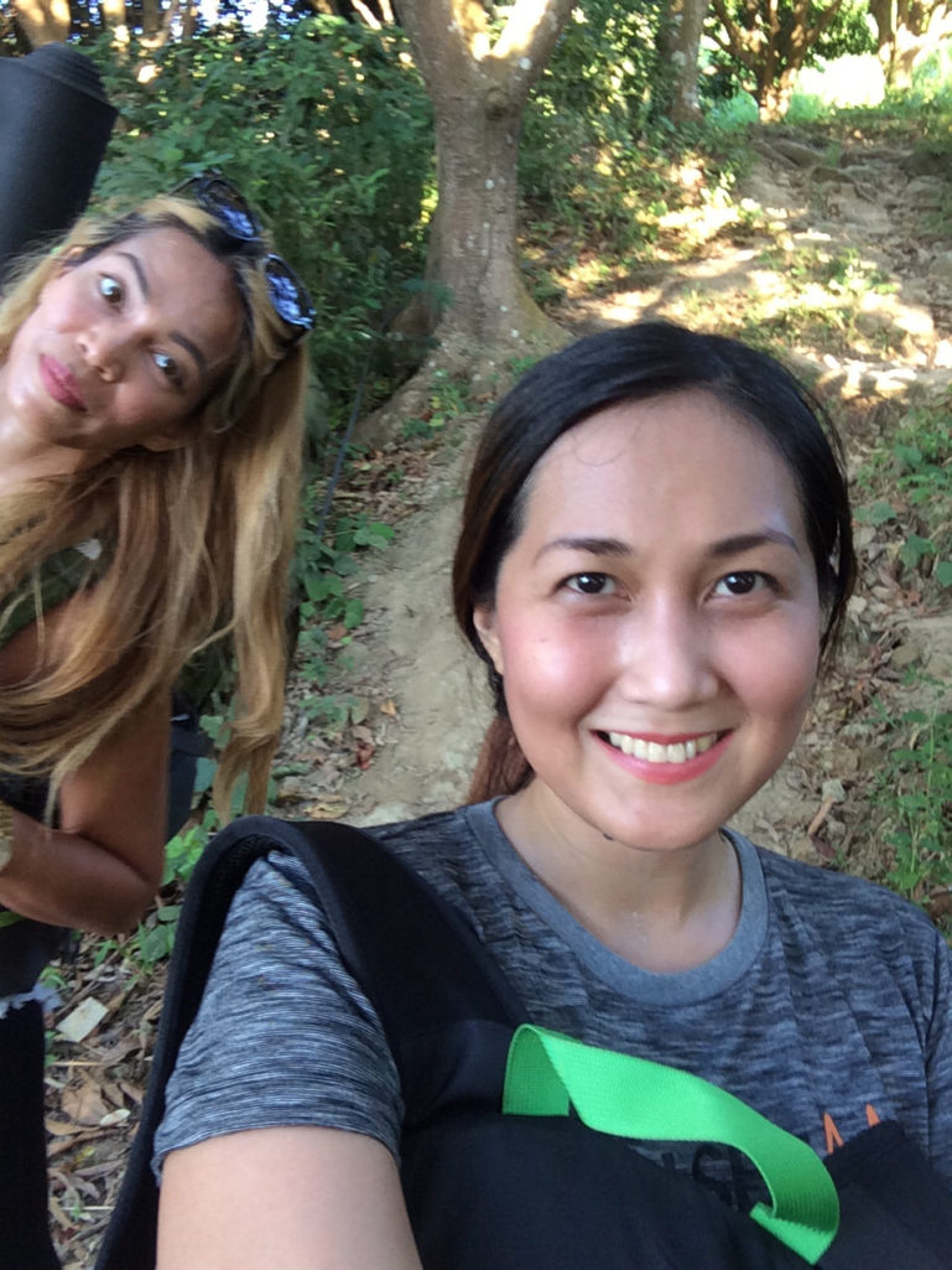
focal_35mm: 31
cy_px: 635
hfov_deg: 45.5
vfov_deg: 58.3
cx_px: 476
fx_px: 1137
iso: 64
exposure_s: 1/30
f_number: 2.4
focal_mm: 2.15
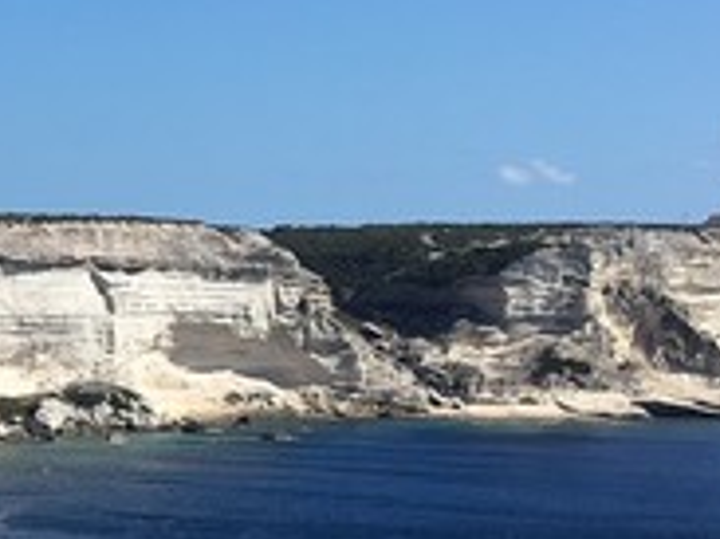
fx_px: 2972
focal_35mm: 143
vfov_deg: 10.3
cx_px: -291
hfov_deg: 13.2
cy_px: 372
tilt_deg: -1.5
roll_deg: -0.5
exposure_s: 1/2137
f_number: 2.2
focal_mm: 4.15
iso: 25
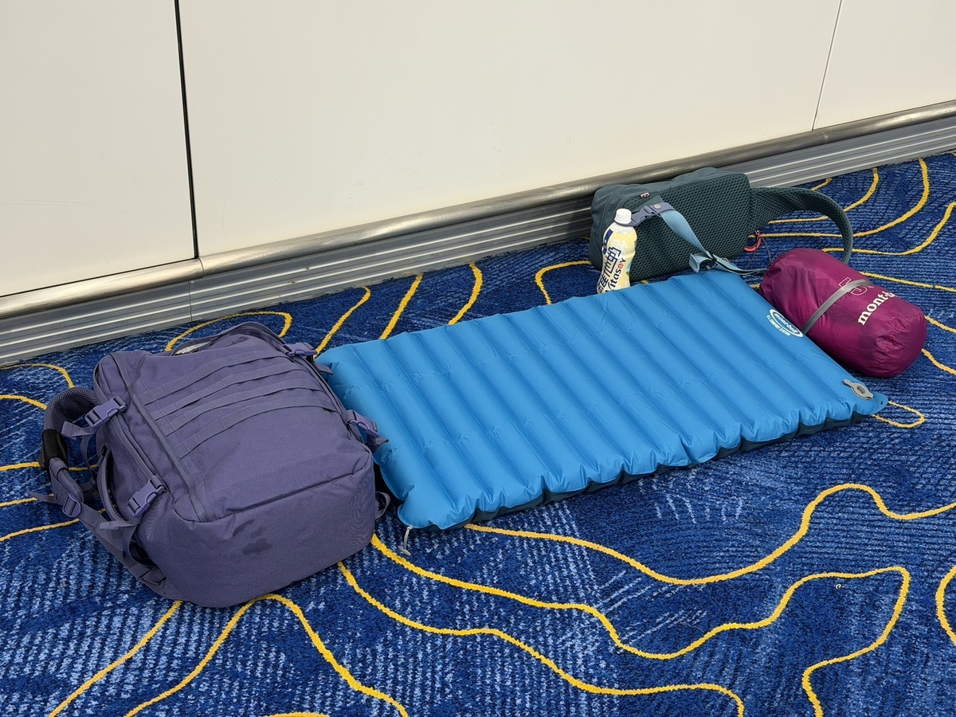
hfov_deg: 39.7
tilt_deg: -34.3
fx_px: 1326
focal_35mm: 48
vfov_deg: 30.3
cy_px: 358
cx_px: 478
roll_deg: -4.4
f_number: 1.78
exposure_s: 1/50
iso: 125
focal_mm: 6.76
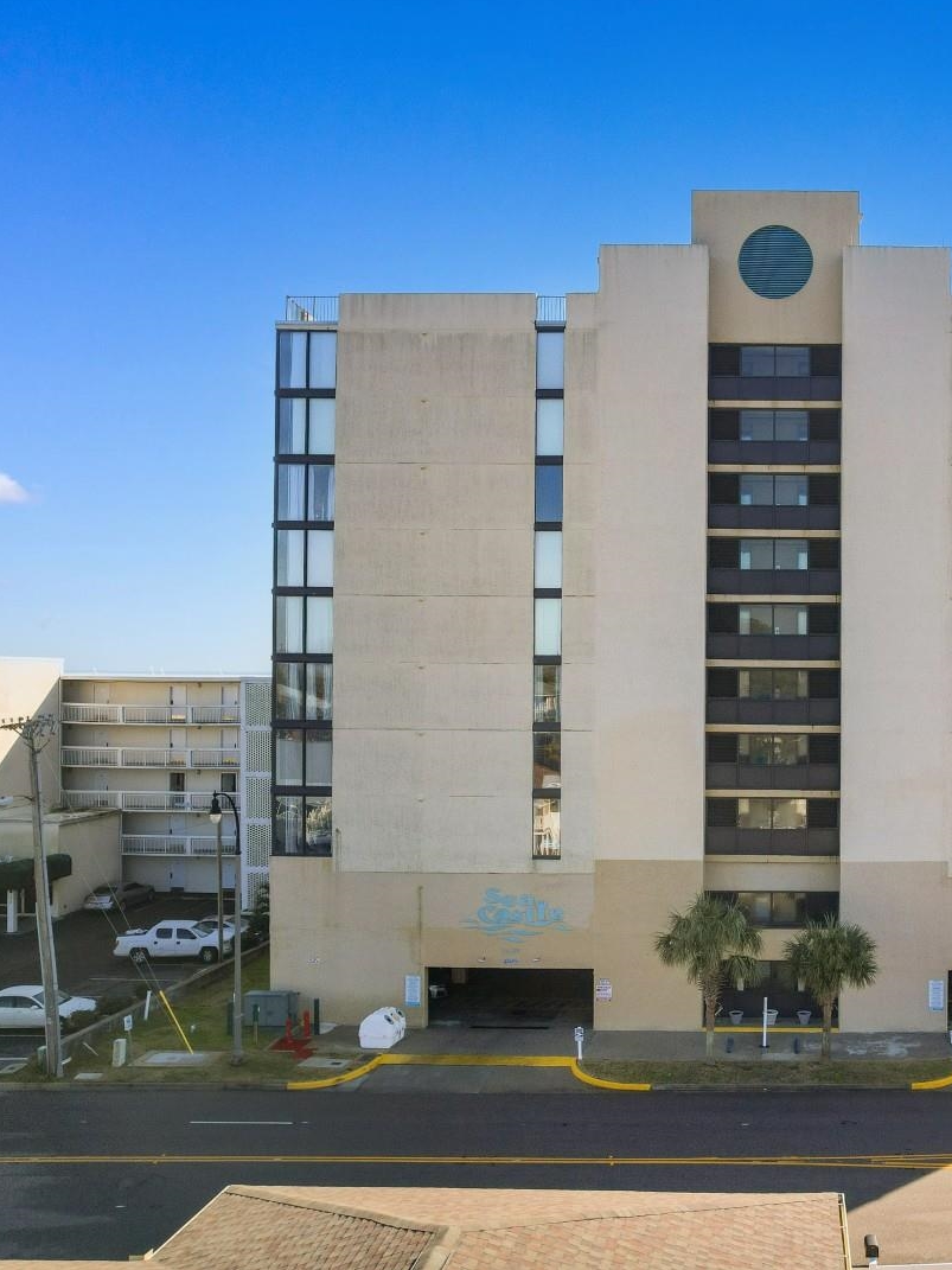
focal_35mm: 32
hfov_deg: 41.9
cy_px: 632
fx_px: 1174
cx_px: 784
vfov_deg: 56.8
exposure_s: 1/2000
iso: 130
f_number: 2.8
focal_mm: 8.38
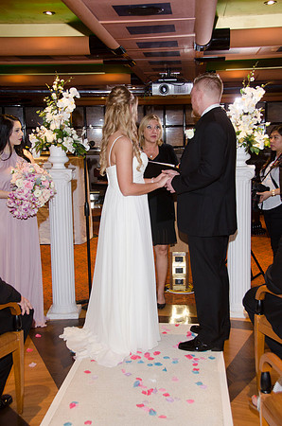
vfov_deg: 41.2
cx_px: 141
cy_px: 213
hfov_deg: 27.9
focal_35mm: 48
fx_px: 567
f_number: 5.6
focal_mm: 32
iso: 400
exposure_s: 1/60
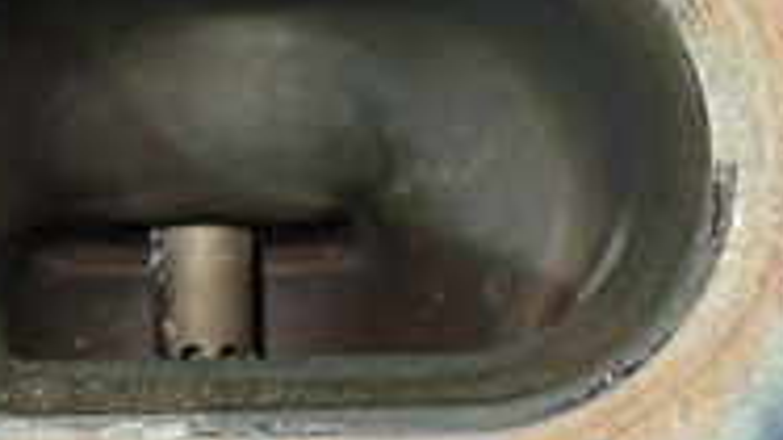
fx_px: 2179
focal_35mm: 105
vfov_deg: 11.5
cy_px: 331
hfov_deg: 20.4
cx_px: 327
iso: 400
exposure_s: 1/30
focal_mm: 5.4
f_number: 2.3
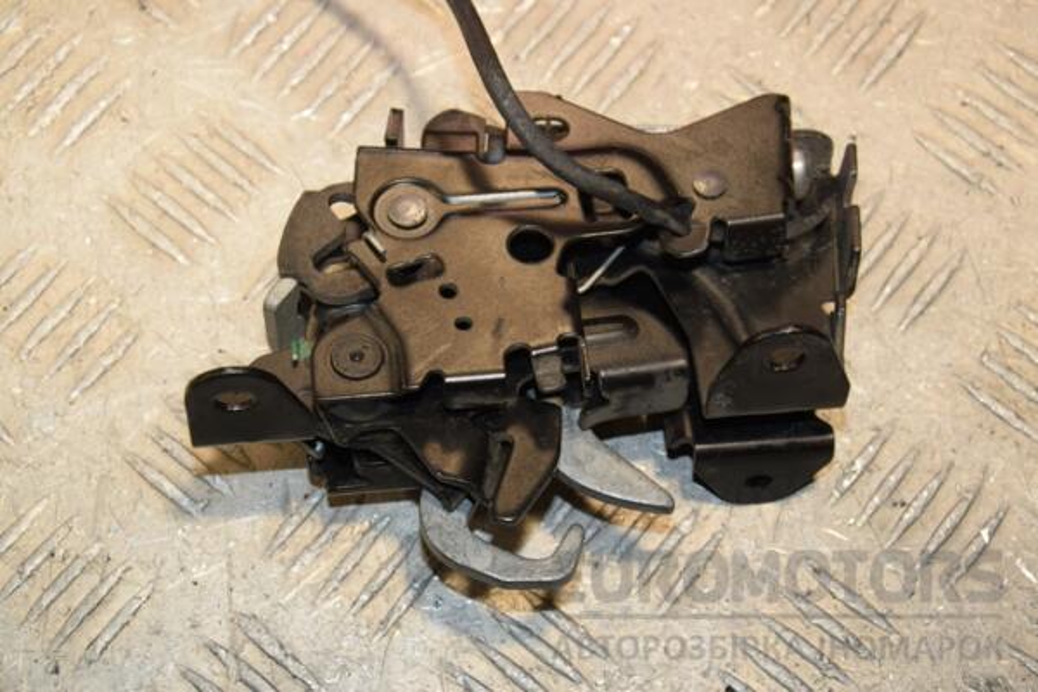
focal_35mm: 87
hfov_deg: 23.4
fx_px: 2508
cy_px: 346
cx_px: 519
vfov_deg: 15.7
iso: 800
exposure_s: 1/200
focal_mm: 58
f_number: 7.1
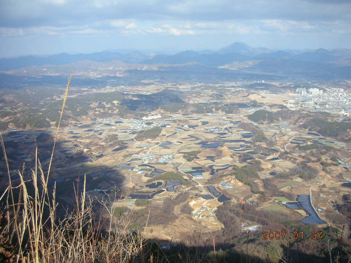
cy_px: 132
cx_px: 176
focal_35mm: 35
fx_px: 355
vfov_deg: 40.7
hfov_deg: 52.6
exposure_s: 1/66
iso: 50
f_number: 8.5
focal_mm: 5.8
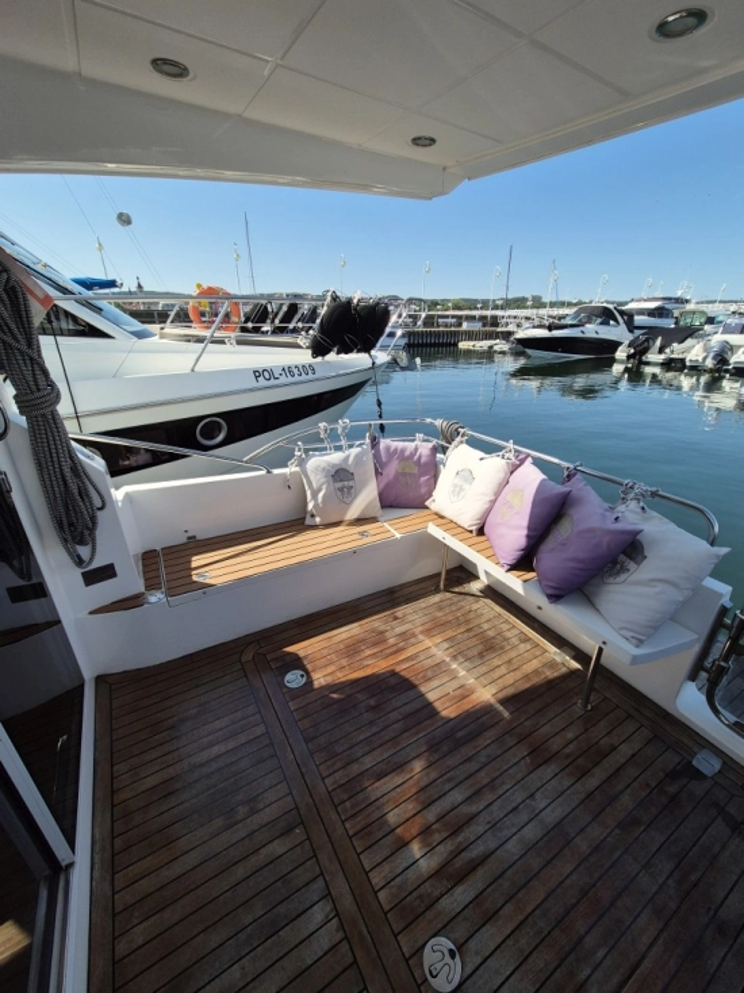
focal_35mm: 13
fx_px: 373
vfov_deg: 106.2
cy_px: 496
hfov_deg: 89.9
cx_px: 372
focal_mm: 2.2
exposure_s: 1/1900
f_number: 2.2
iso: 50
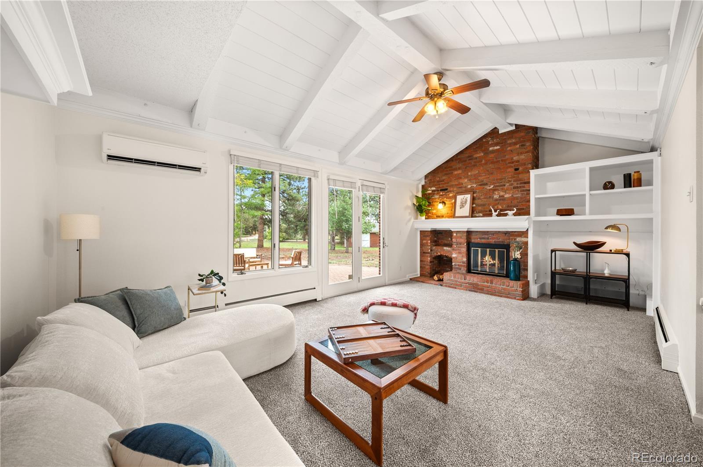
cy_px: 234
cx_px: 352
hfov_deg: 112.7
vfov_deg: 89.9
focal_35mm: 12
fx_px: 234
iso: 400
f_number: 11
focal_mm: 12
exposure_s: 1/1.67
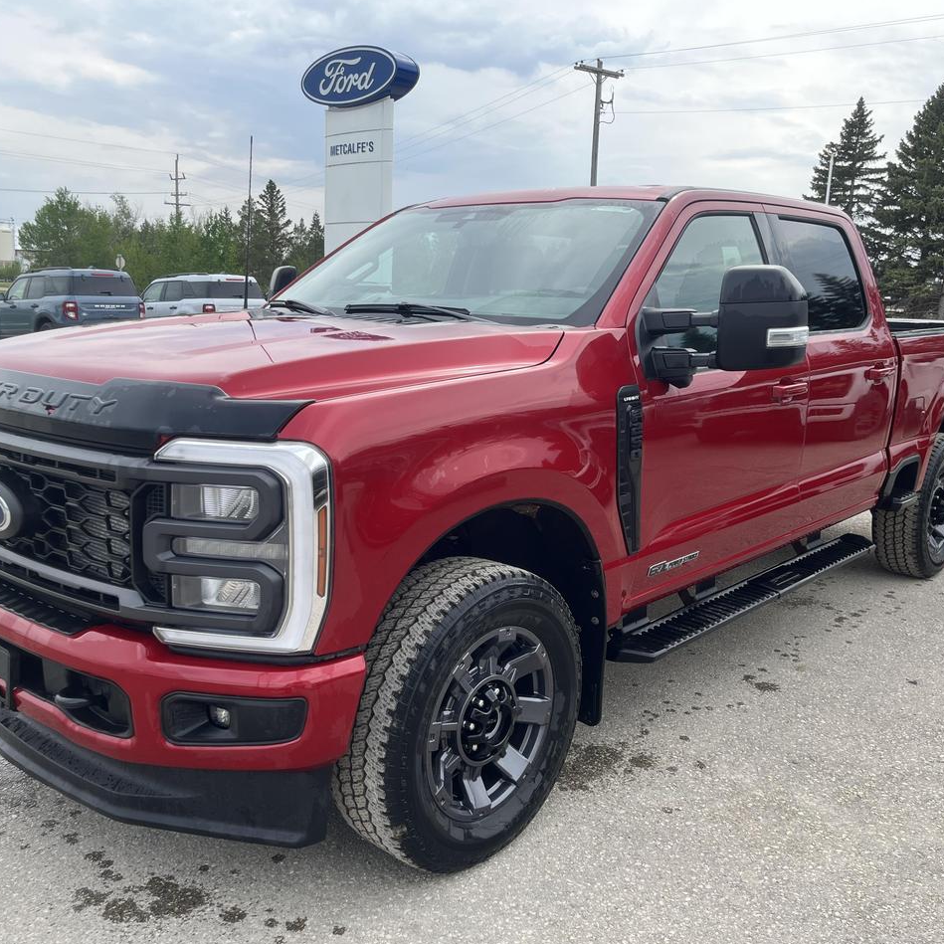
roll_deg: -1.6
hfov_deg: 52.5
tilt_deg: -10.2
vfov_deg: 52.5
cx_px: 448
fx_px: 956
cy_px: 472
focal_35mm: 31
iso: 50
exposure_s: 1/840
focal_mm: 5.1
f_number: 1.6
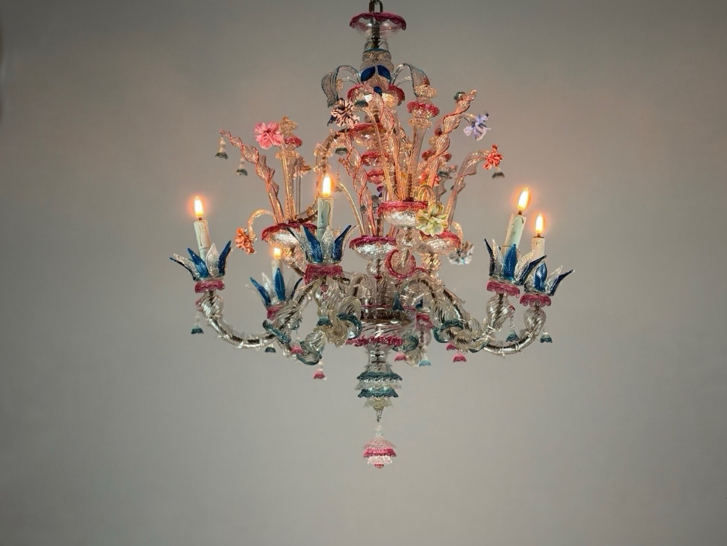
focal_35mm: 49
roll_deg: +0.8
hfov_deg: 38.9
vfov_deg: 29.7
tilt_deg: +8.1
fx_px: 1029
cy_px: 269
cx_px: 369
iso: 200
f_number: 1.78
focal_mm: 6.76
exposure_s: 1/100
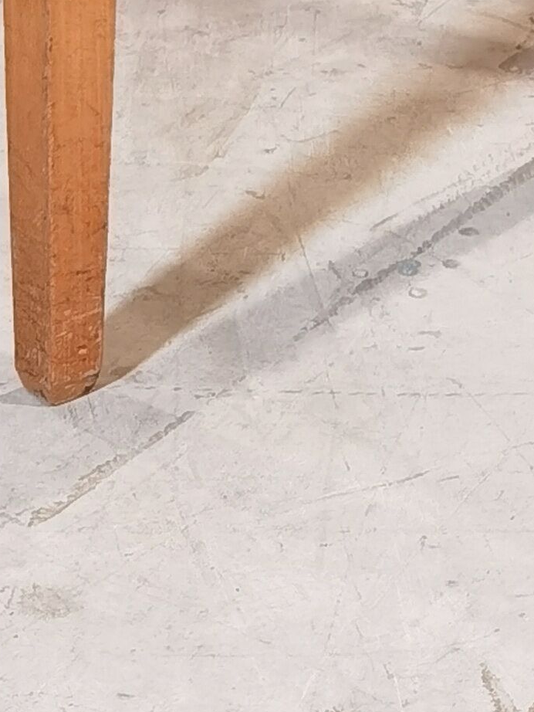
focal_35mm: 151
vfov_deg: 11.5
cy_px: -798
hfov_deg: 9.8
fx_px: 3104
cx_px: 212
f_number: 1.9
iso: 250
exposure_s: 1/50
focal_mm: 6.71
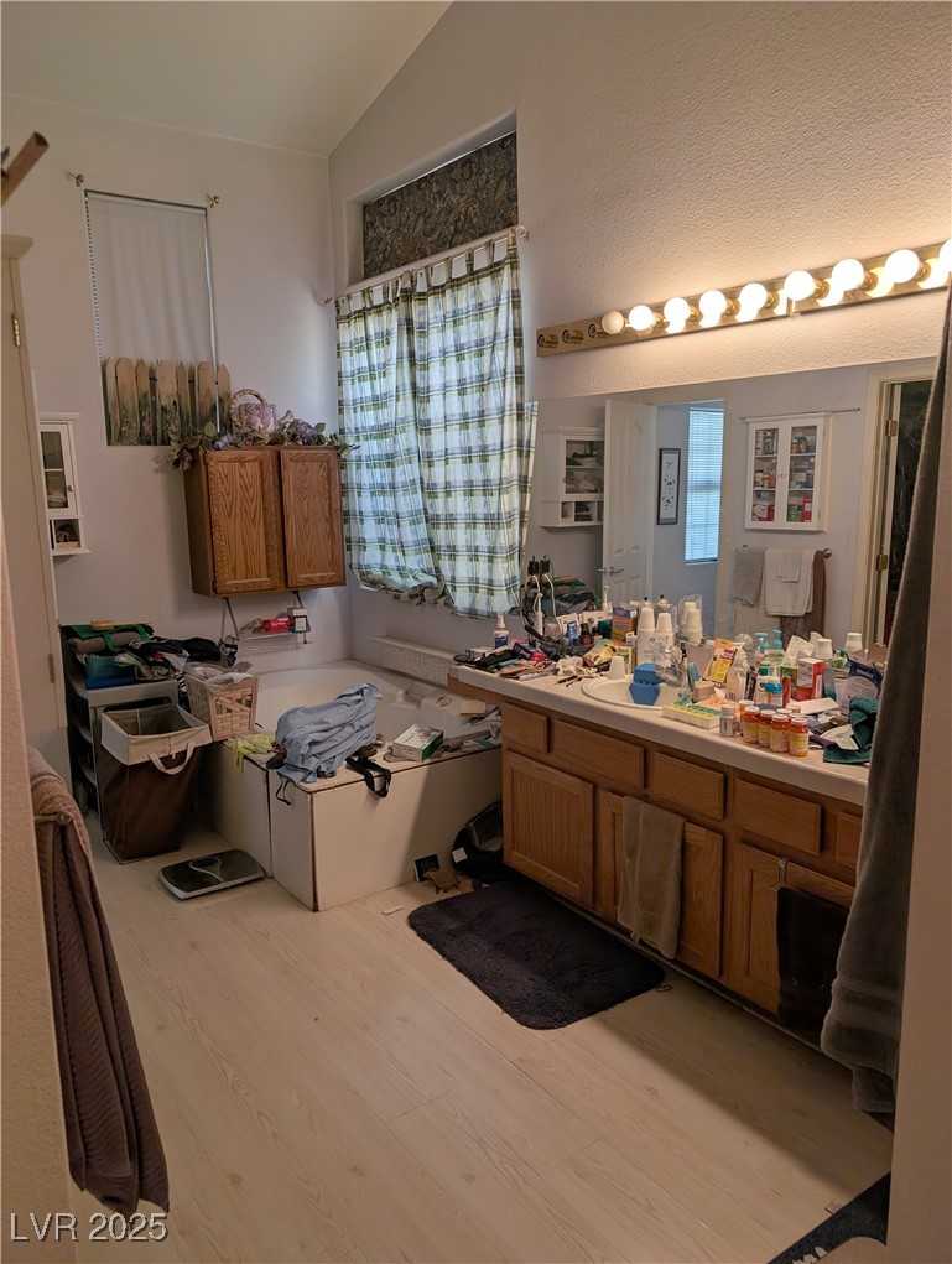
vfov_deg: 71.5
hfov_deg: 56.9
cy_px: 632
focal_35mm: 24
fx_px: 878
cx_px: 476
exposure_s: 1/120
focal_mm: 6.9
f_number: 1.68
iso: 77
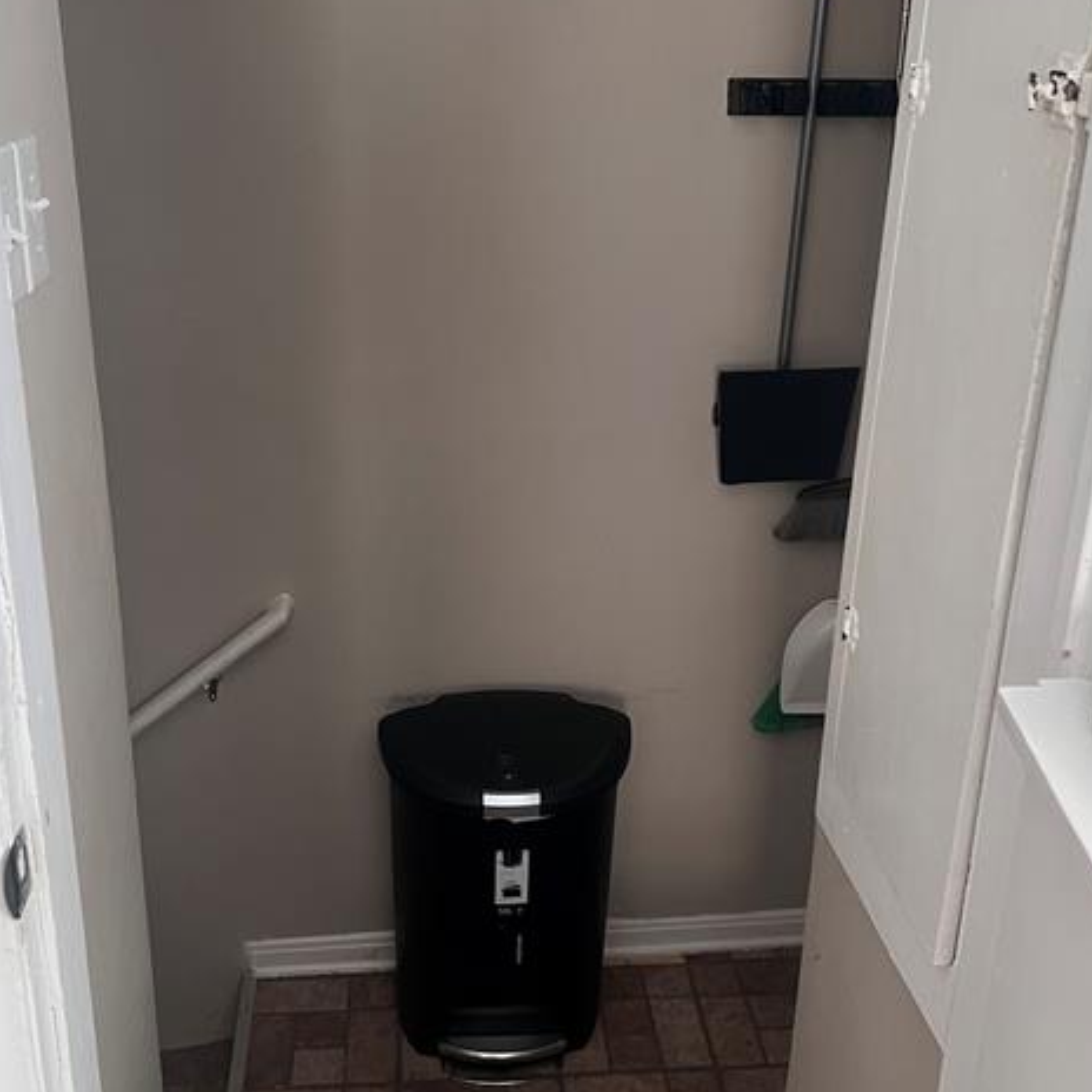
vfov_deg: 43.8
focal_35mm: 38
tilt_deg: -19.8
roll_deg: -1.8
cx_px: 558
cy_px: 497
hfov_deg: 43.9
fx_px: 1356
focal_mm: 5.7
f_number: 1.5
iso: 160
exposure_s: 1/60
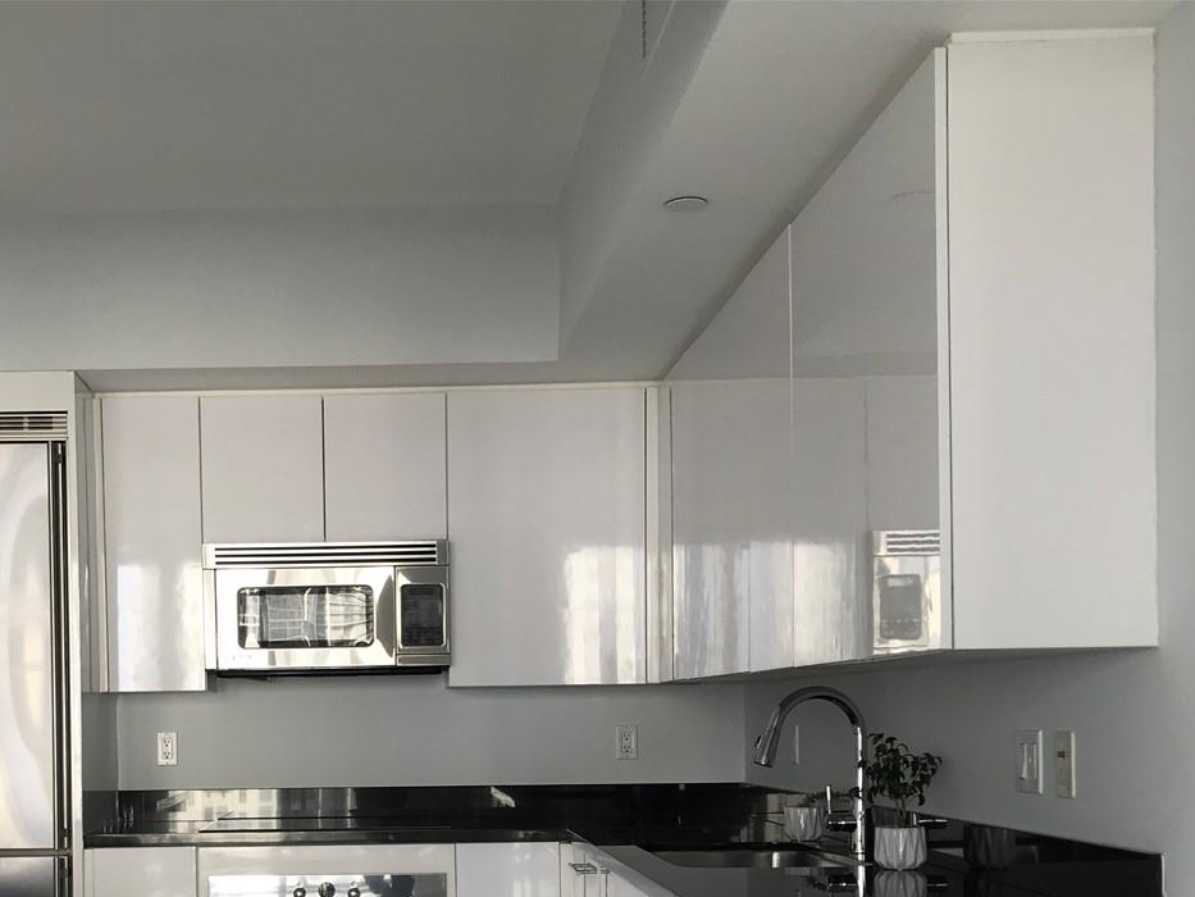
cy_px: 768
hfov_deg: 38.9
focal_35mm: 48
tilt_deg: -2.8
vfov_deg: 29.3
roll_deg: +1.6
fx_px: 1657
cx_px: 350
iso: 20
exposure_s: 1/122
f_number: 1.8
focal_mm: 3.99
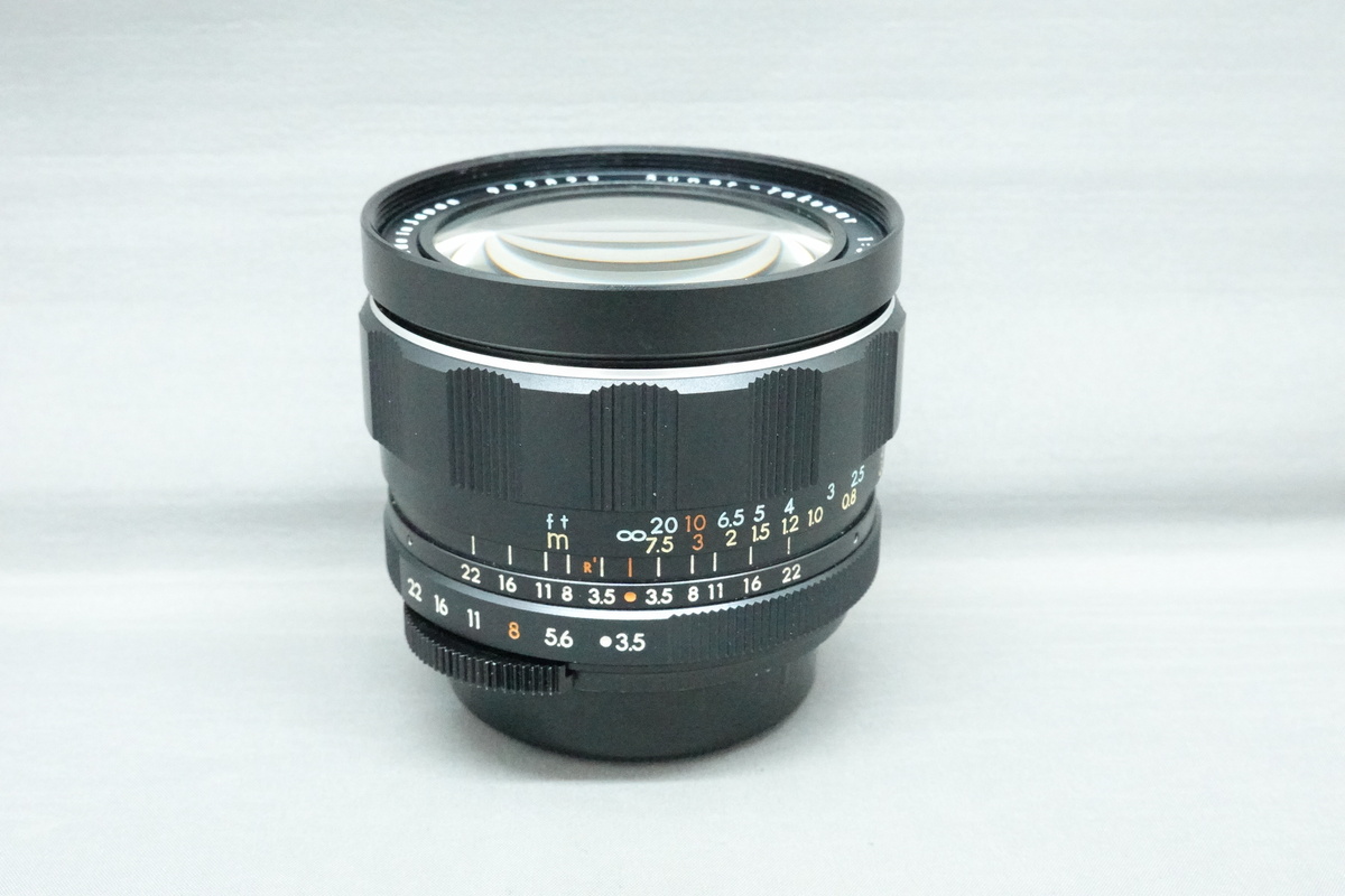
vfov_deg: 28.1
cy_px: 448
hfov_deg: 41.1
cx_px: 672
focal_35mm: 48
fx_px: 1793
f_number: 8
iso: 6400
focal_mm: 18.24
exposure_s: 1/30
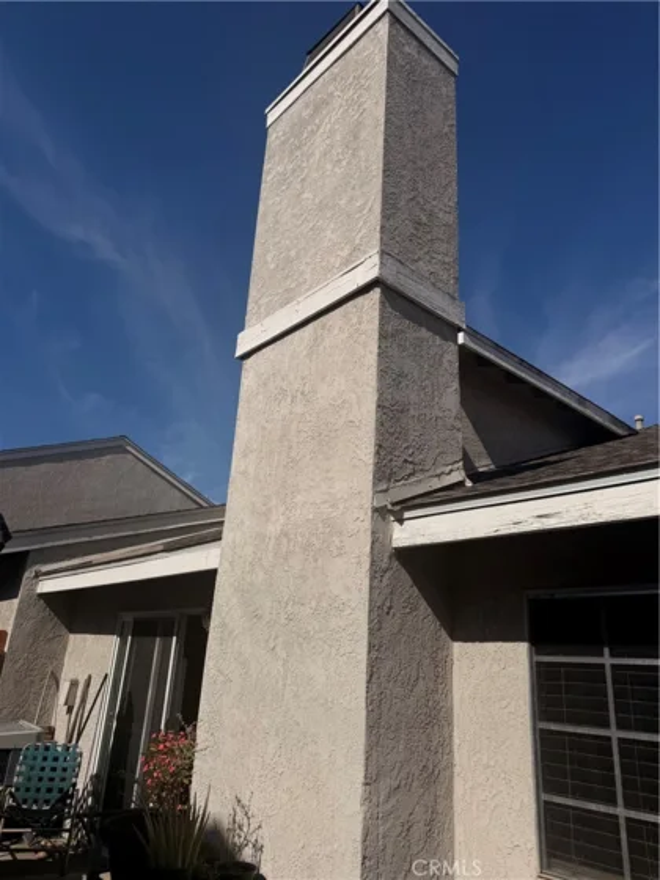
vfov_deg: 71.6
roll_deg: -3.4
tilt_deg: +23.7
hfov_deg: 56.8
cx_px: 330
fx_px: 610
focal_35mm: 24
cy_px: 440
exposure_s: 1/14286
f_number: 1.78
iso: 64
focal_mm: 6.76
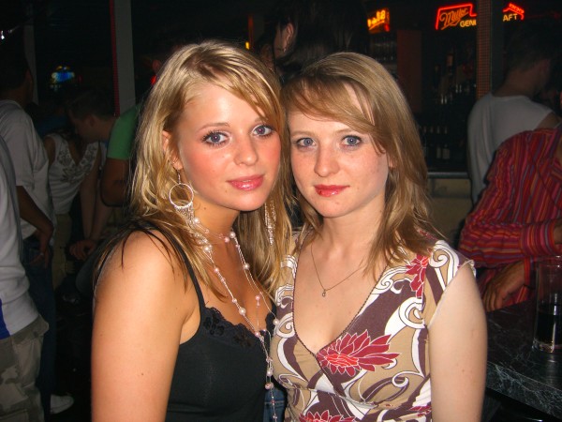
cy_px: 211
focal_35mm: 38
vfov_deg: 37.7
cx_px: 281
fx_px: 617
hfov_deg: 49.0
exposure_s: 1/60
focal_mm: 7.9
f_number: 2.8
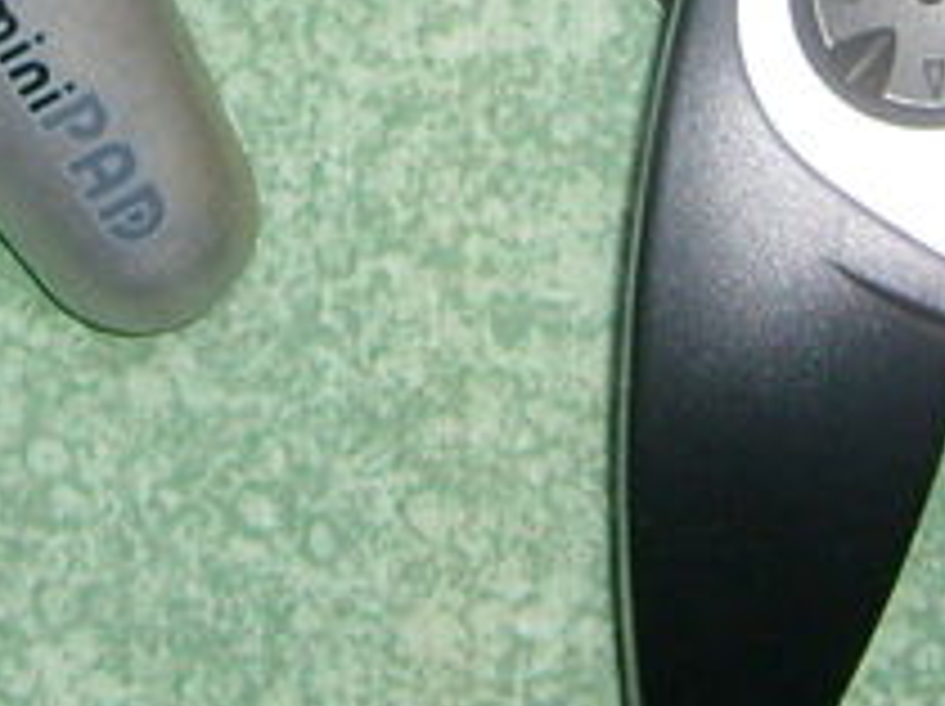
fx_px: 4554
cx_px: 477
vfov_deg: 8.5
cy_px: -630
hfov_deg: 11.8
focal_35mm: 167
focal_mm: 5.8
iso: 100
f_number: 2.8
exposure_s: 1/45
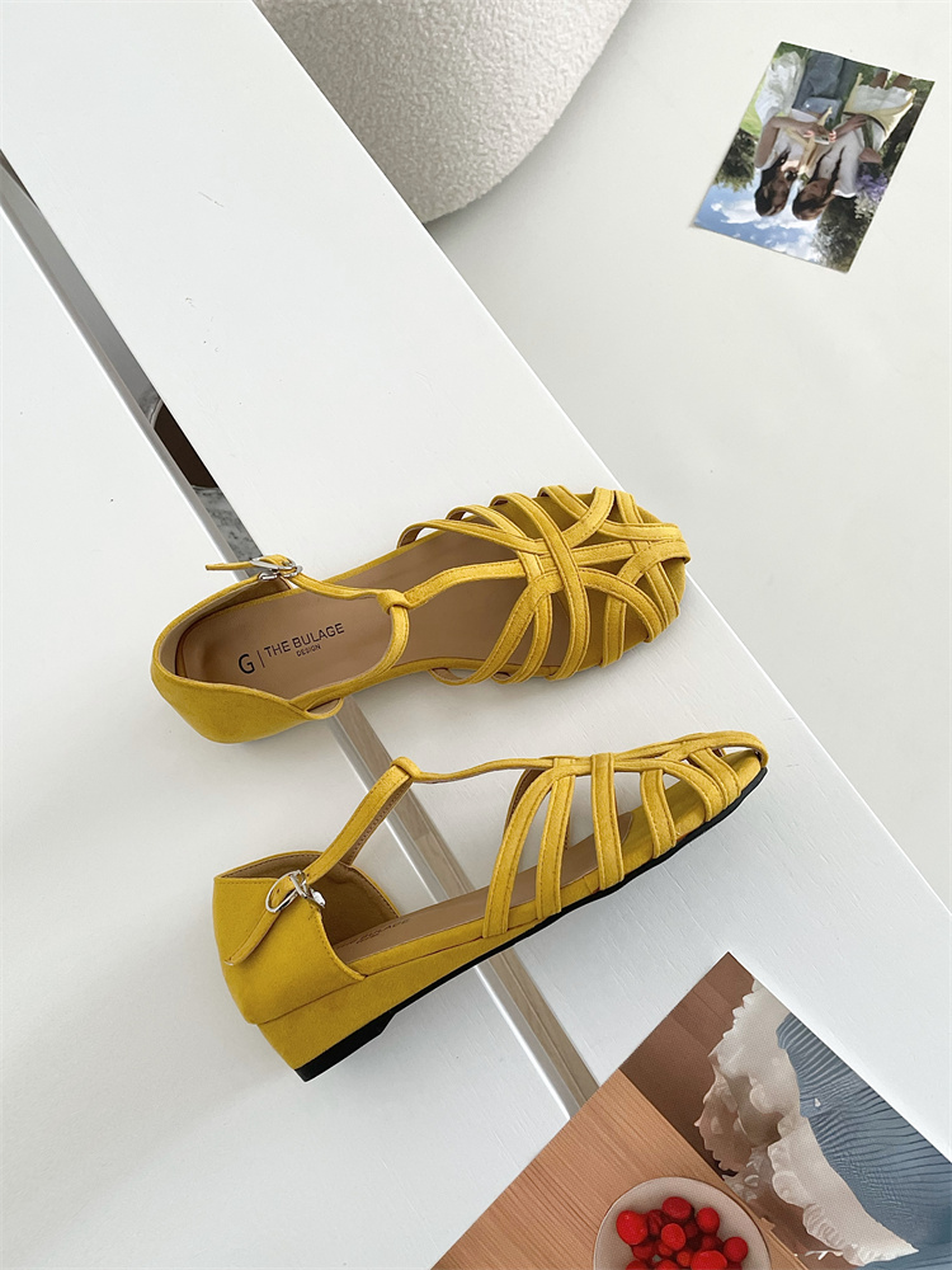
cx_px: 476
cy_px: 635
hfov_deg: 53.1
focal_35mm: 26
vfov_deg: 67.3
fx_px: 953
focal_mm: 4.2
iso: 100
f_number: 1.6
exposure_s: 1/121
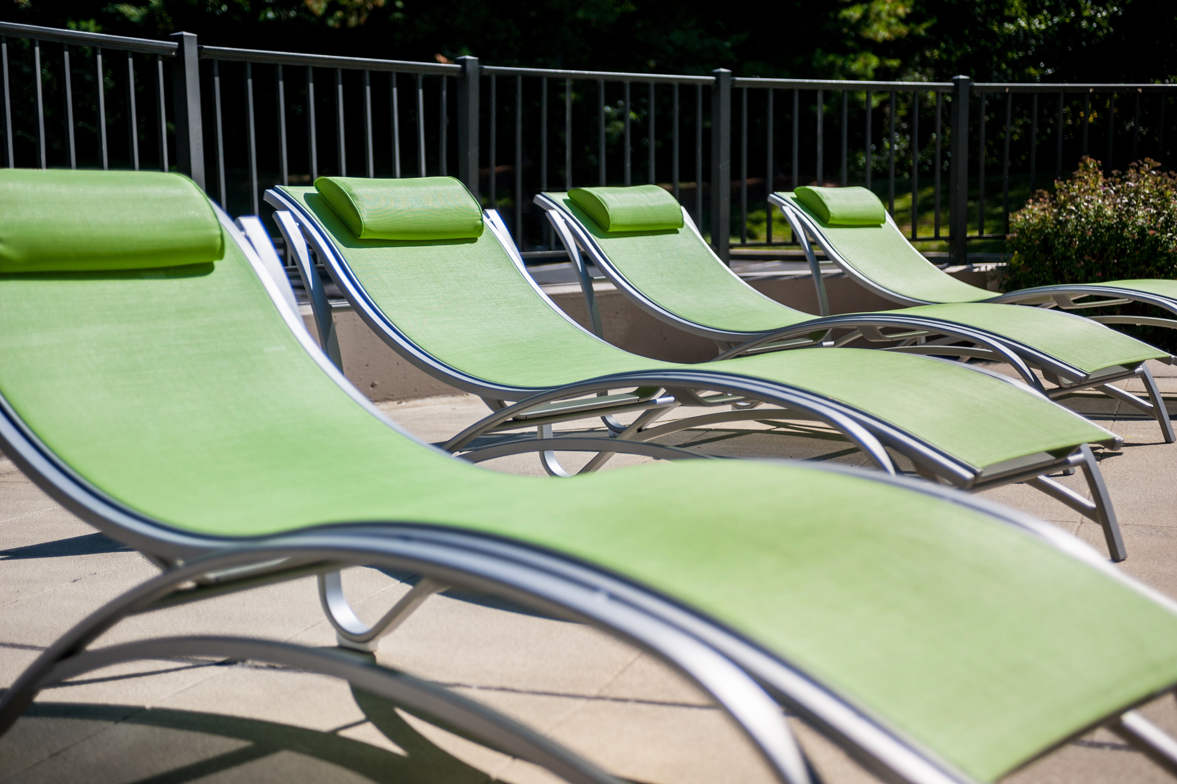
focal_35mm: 52
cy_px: 392
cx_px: 588
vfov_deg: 26.0
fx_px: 1699
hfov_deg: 38.2
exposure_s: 1/6400
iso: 200
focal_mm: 52
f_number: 2.8
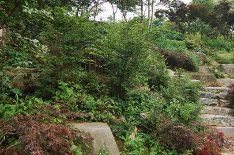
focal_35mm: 31
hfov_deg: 59.5
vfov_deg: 42.2
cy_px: 67
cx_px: 148
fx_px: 201
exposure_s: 1/160
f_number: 5.6
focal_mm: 12
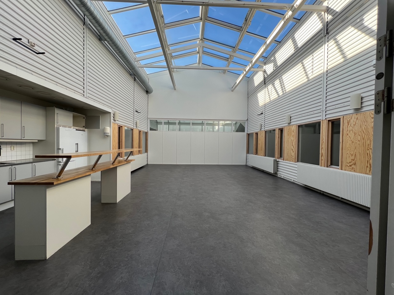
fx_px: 148
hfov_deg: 106.2
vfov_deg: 89.9
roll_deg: -1.7
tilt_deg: -1.4
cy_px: 148
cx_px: 197
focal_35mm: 13
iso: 32
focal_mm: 1.57
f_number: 1.8
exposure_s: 1/287
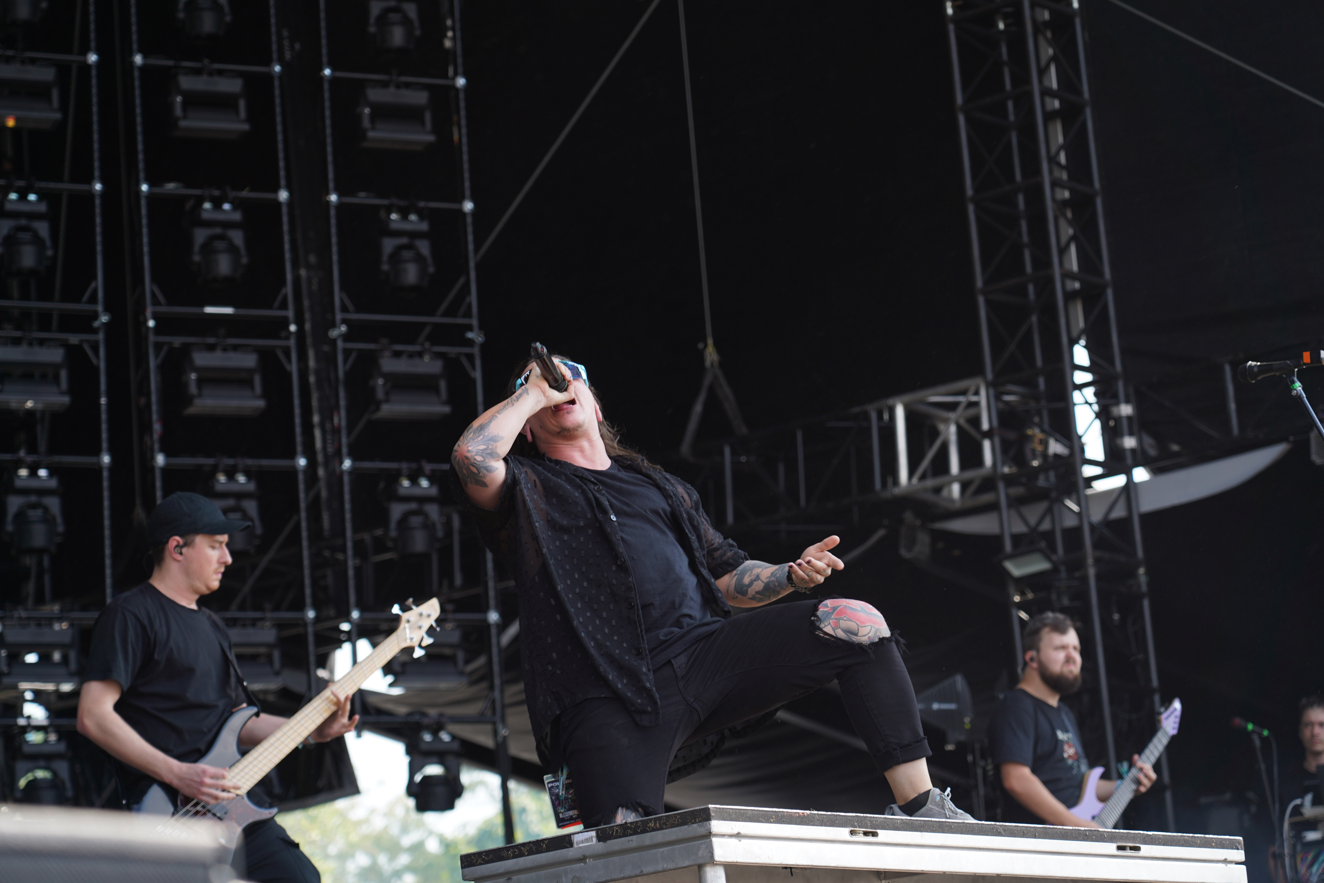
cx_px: 662
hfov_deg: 19.5
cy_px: 442
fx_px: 3861
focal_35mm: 105
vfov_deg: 13.0
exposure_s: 1/160
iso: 100
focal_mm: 105
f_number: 4.5
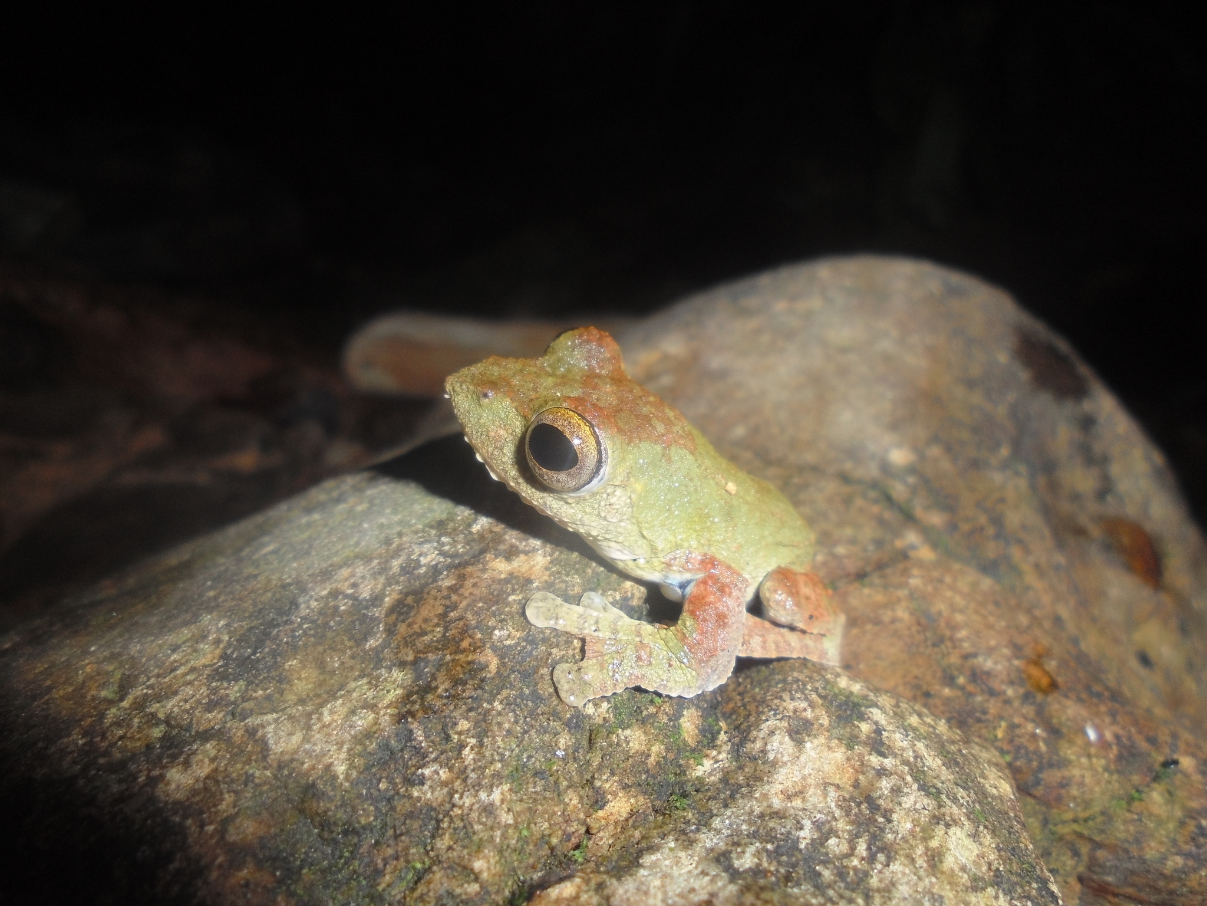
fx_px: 907
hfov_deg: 67.3
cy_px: 453
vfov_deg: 53.1
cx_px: 604
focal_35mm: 26
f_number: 11.5
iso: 80
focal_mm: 4.6
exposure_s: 1/8
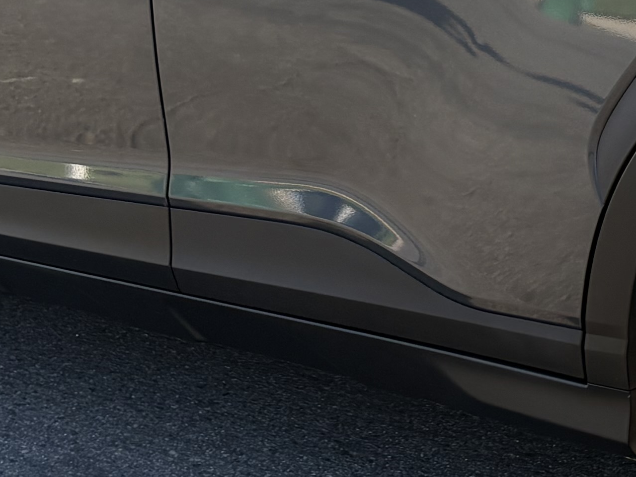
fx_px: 2131
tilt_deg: -8.9
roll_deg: +2.6
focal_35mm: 116
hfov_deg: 16.7
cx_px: 577
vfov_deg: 12.3
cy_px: -199
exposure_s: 1/731
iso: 64
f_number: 1.6
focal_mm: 5.96
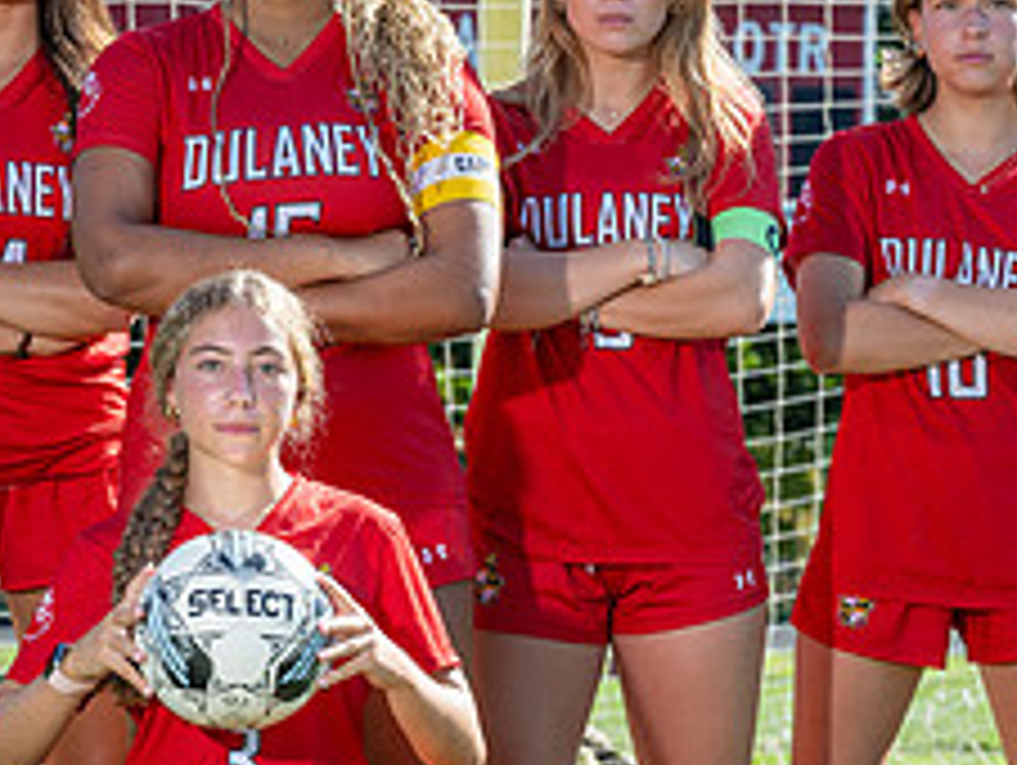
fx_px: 6941
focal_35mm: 236
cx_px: 516
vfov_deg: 6.3
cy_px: 408
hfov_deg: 8.4
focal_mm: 70
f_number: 5
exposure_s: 1/320
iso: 100
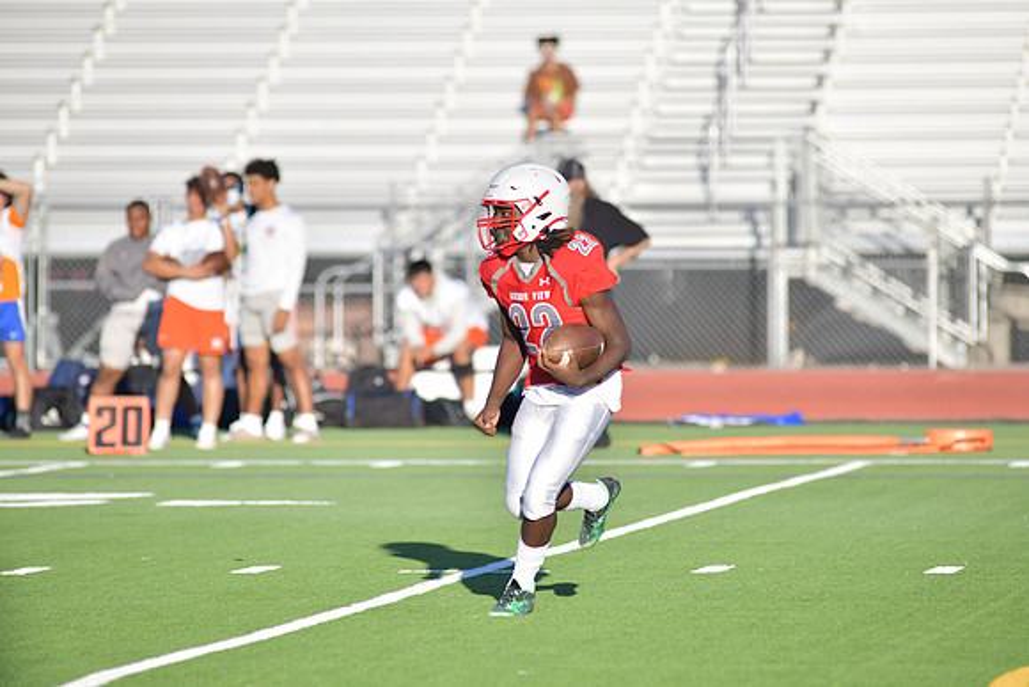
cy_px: 344
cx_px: 514
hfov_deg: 6.9
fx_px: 8577
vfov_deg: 4.6
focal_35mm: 300
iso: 400
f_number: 5
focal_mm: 300
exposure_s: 1/3200
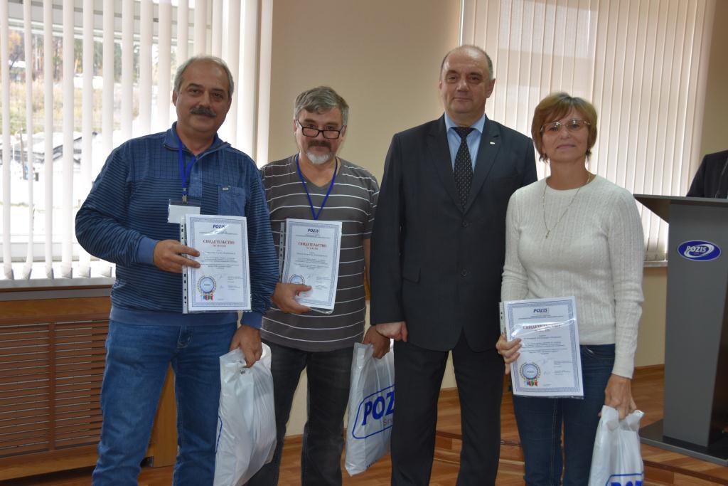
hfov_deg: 46.4
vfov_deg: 31.9
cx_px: 364
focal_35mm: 42
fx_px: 849
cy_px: 243
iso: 400
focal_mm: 28
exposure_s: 1/80
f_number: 4
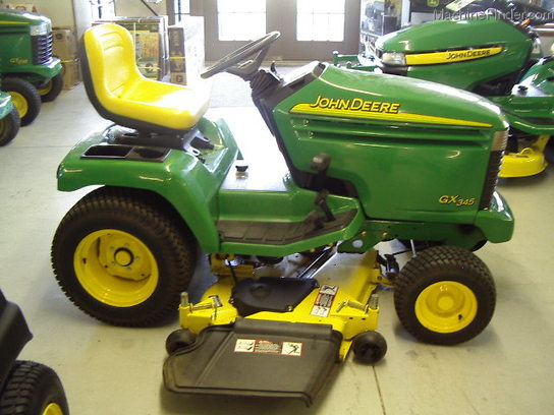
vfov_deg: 37.7
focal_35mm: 38
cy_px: 208
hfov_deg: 49.0
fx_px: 608
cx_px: 277
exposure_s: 1/6
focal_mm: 5.8
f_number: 2.6
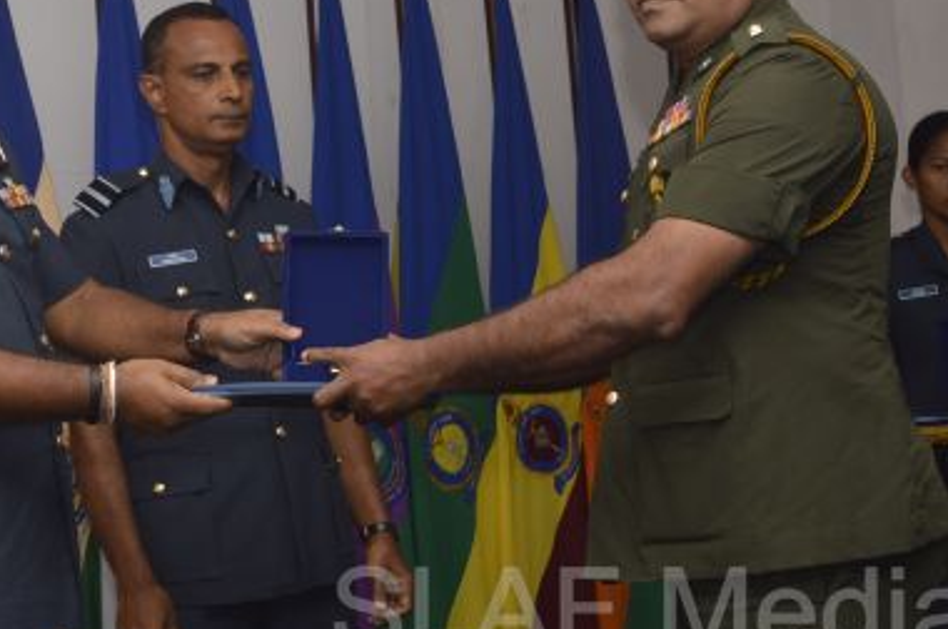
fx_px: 2366
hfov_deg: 22.5
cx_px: 262
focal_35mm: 90
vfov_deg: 15.1
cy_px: 200
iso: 200
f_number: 7.1
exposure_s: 1/125
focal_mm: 38
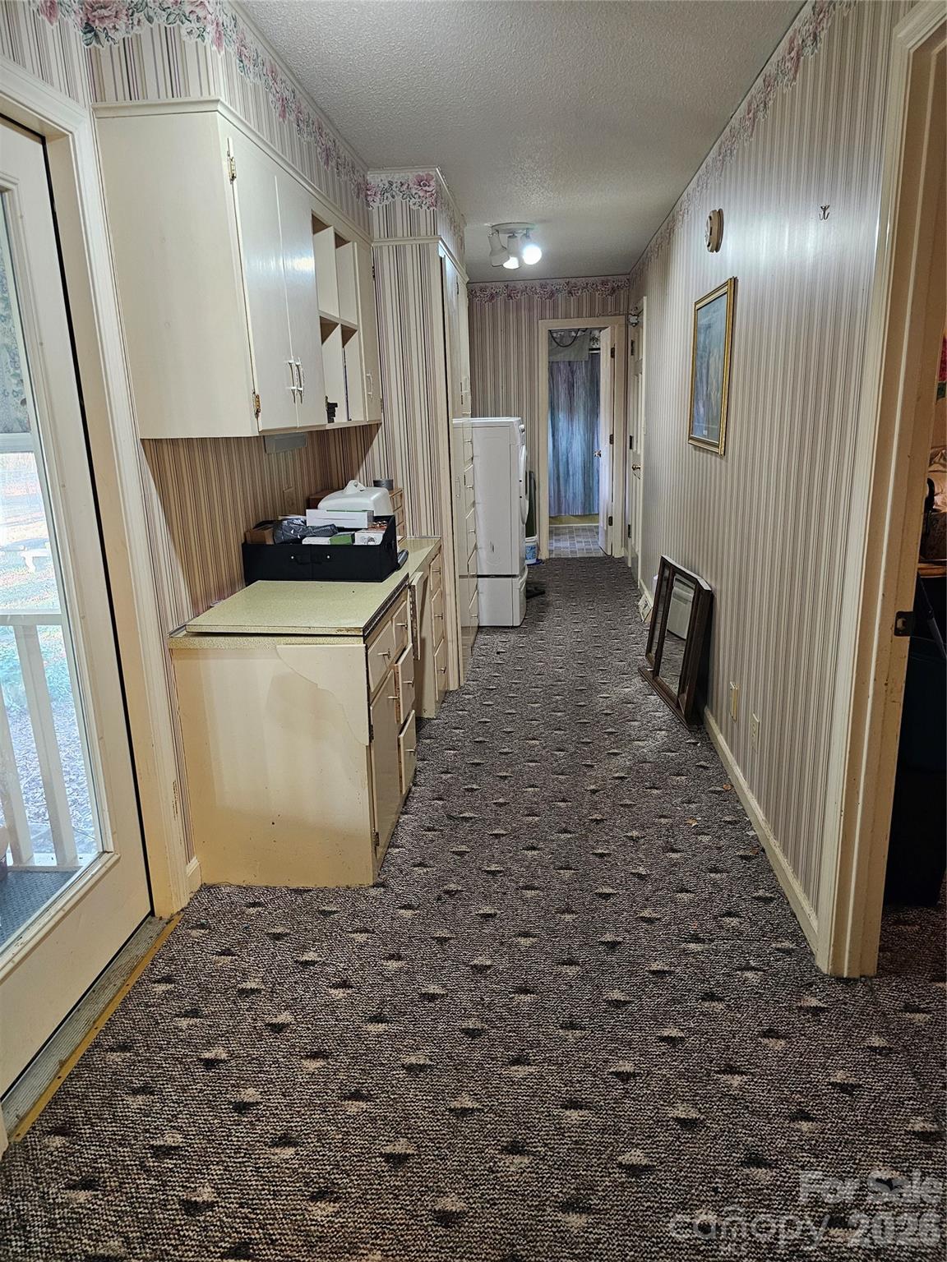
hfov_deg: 58.9
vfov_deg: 73.9
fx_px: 839
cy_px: 631
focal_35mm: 23
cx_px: 474
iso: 800
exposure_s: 1/60
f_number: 1.7
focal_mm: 6.3
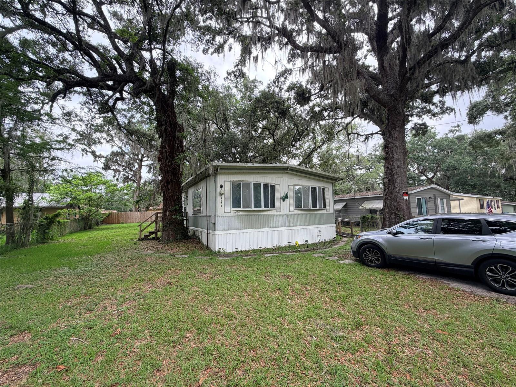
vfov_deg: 85.7
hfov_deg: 102.1
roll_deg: +2.1
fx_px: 209
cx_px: 258
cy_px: 194
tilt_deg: +5.6
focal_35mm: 14
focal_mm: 2.22
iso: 40
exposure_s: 1/236
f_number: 2.2
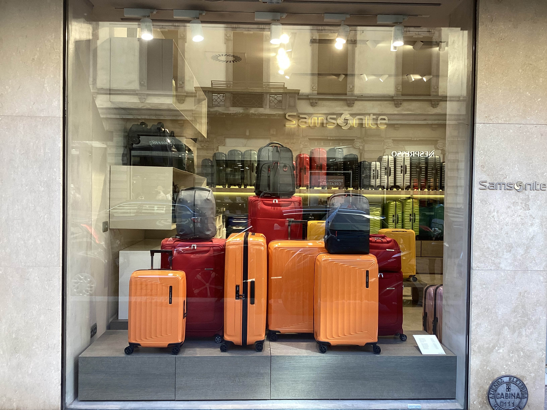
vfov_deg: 45.4
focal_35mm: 31
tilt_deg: -1.4
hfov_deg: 58.4
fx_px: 490
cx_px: 274
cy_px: 205
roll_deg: -0.3
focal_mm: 3.3
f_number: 2.4
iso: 80
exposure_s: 1/100
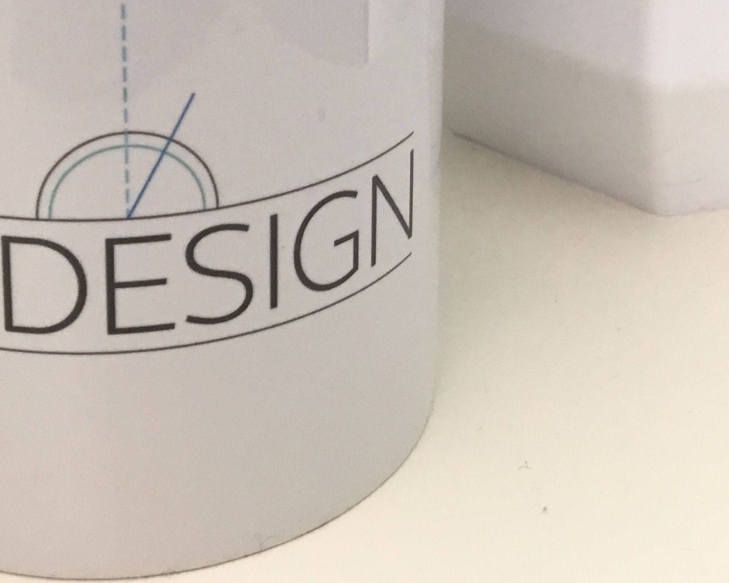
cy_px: -160
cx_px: 400
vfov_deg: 17.8
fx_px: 1748
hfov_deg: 23.6
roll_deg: -1.4
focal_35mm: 81
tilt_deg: -13.1
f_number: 2.2
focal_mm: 4.15
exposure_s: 1/33
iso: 50
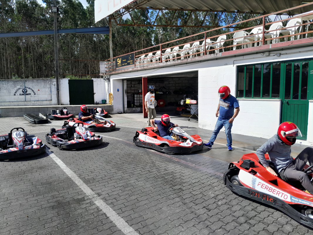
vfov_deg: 53.1
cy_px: 118
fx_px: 235
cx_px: 156
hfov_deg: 67.3
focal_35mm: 26
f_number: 1.8
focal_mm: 3.98
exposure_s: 1/532
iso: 40
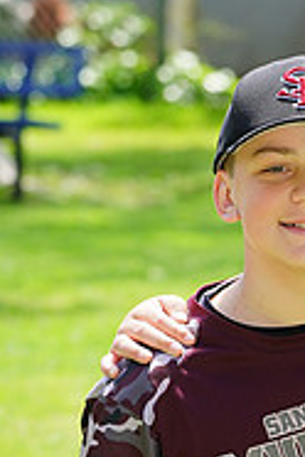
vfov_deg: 3.9
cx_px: 406
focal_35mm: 527
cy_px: 572
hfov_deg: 2.6
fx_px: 6697
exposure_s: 1/160
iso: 200
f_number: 8
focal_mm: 169
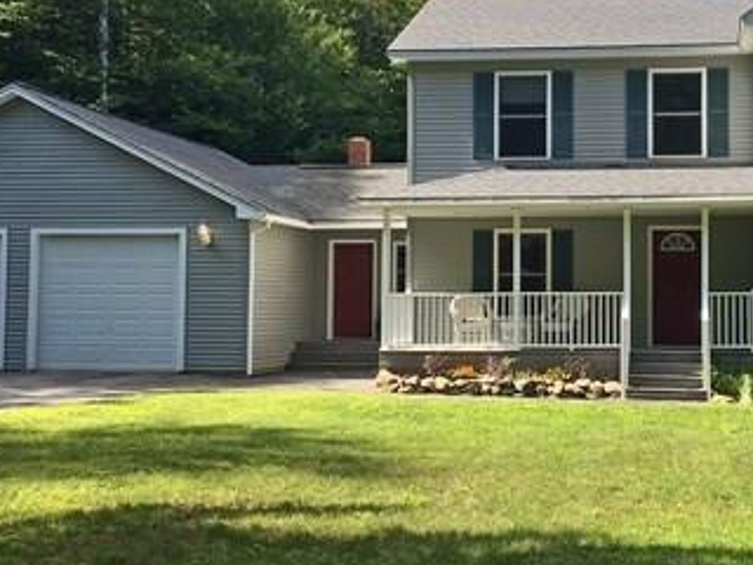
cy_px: 242
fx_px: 1262
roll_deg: -0.4
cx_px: 548
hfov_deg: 32.7
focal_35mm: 58
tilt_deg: +2.5
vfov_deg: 25.2
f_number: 2.2
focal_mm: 4.15
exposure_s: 1/950
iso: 25
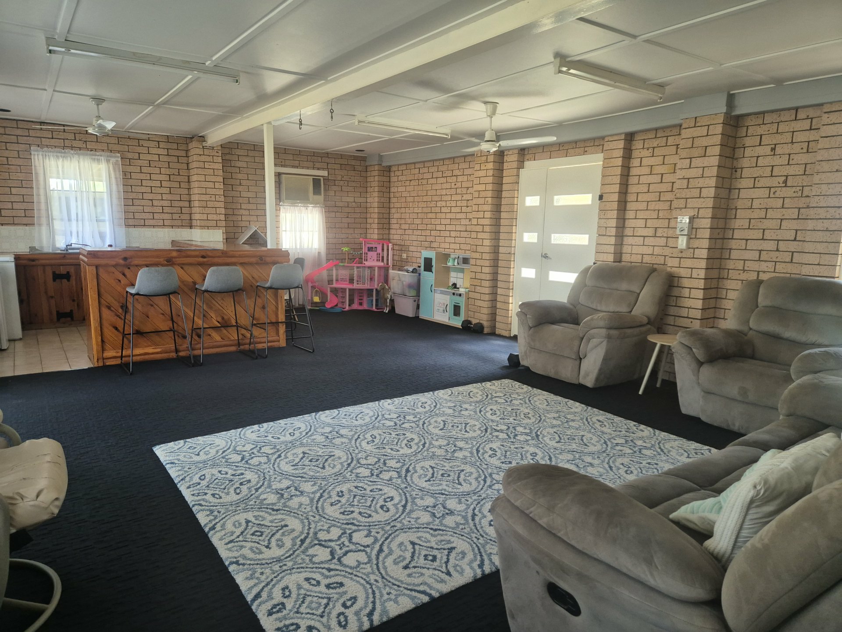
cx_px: 421
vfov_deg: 58.9
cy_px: 316
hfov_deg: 73.9
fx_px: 559
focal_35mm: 23
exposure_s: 1/100
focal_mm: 5.4
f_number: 1.8
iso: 320
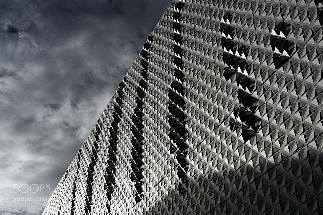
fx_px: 475
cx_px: 162
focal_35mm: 53
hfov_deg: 37.6
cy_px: 108
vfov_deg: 25.5
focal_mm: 35
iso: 200
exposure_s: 1/350
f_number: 16
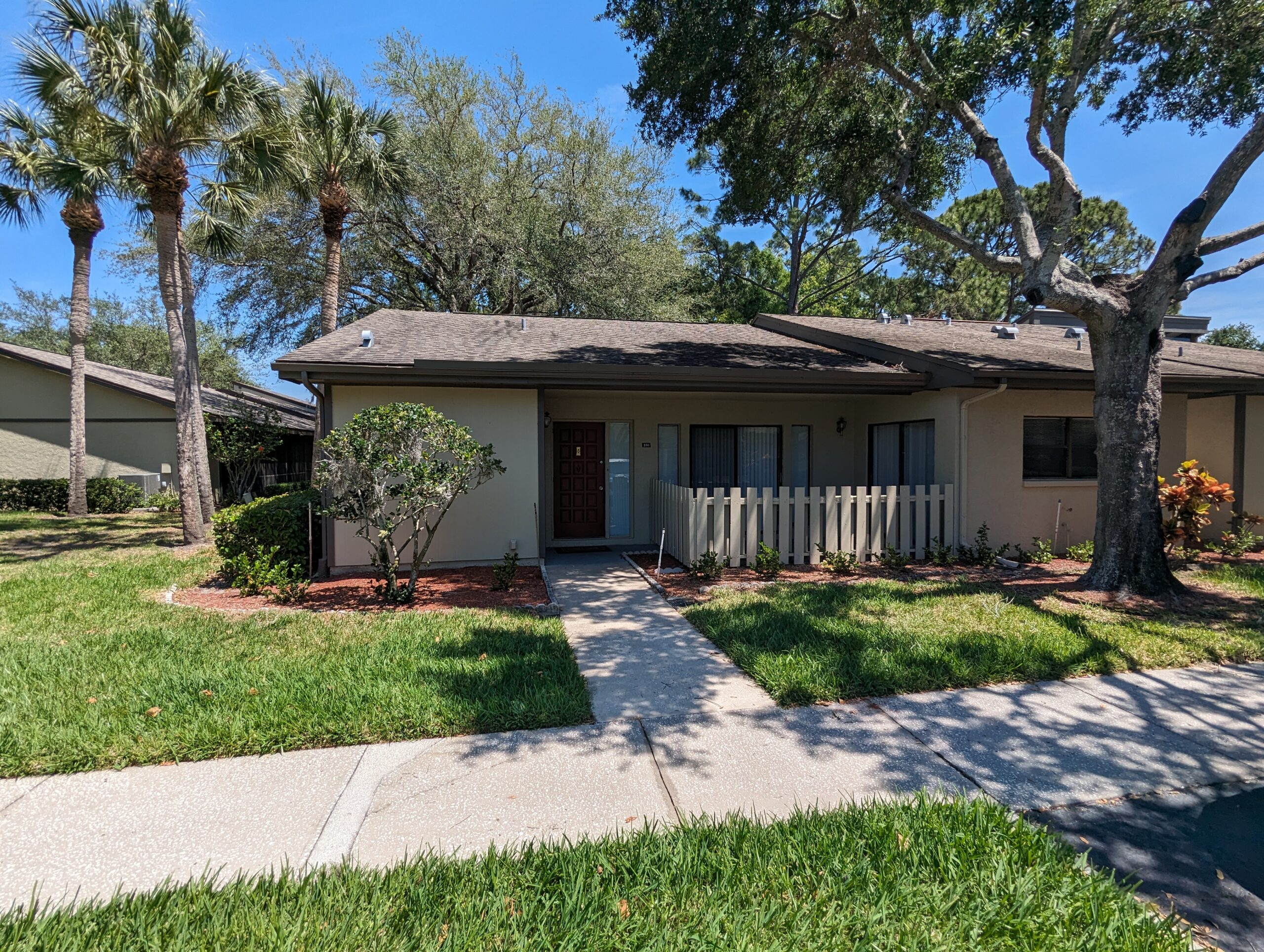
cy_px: 476
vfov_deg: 78.3
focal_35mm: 16
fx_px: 585
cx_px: 632
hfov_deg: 94.4
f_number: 2.2
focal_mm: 2.35
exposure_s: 1/1475
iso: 49
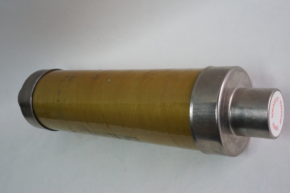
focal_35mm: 42
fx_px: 338
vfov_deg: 31.8
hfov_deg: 46.4
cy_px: 96
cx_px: 145
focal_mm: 28
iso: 3200
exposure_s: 1/20
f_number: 13
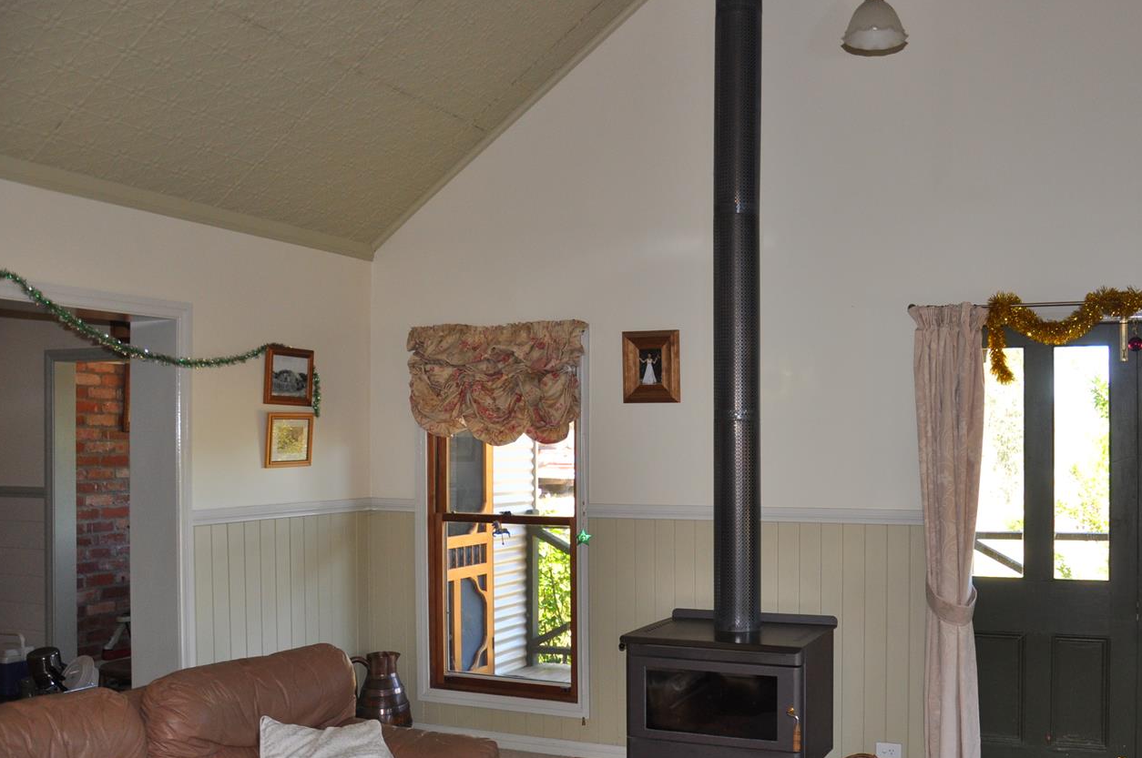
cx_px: 718
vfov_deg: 37.7
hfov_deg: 53.8
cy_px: 414
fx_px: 1109
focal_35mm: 35
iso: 450
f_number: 3.5
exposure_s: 1/125
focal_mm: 18
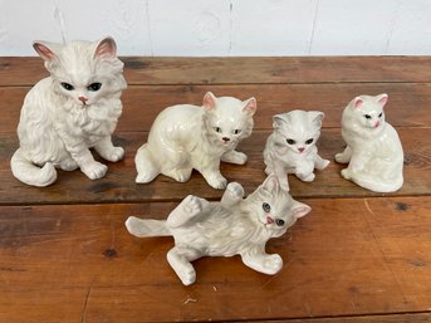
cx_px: 216
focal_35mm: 29
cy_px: 162
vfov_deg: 48.2
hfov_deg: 61.7
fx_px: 361
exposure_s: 1/122
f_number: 1.8
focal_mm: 3
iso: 32
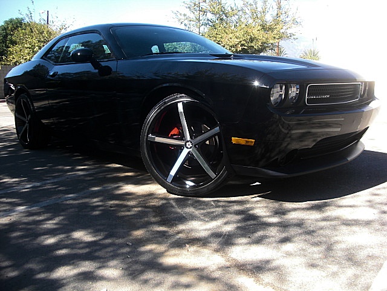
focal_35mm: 36
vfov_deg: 39.7
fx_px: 402
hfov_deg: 51.4
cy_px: 146
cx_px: 194
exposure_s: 1/200
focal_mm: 6.3
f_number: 2.8
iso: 50
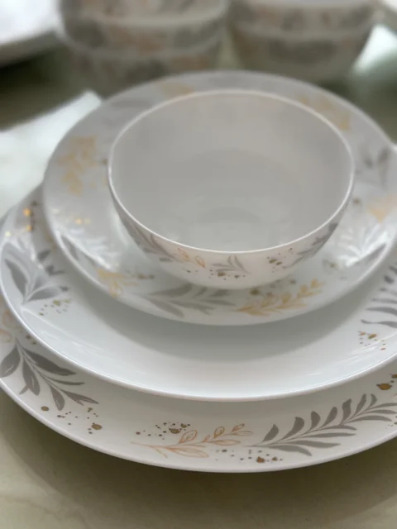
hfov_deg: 30.3
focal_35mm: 48
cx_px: 198
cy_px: 264
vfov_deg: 39.7
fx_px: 734
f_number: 1.78
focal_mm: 6.86
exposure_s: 1/172
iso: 80
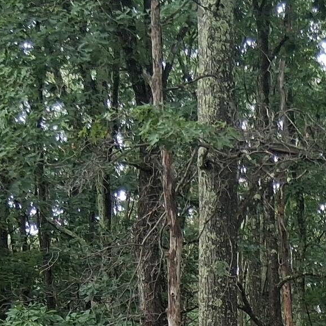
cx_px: 669
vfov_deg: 13.1
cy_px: 601
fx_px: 1268
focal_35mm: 119
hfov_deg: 12.7
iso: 80
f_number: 1.8
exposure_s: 1/120
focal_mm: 3.98
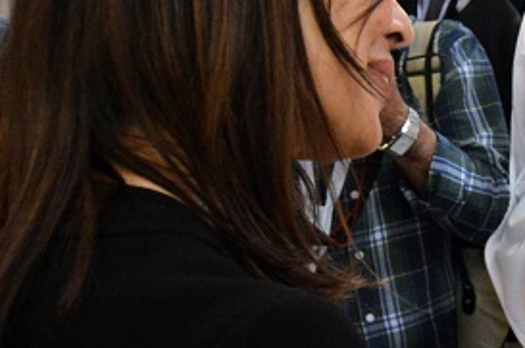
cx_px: 615
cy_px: 166
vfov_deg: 17.6
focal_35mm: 77
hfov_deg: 24.2
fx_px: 1121
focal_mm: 20
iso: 3200
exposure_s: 1/60
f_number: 3.5
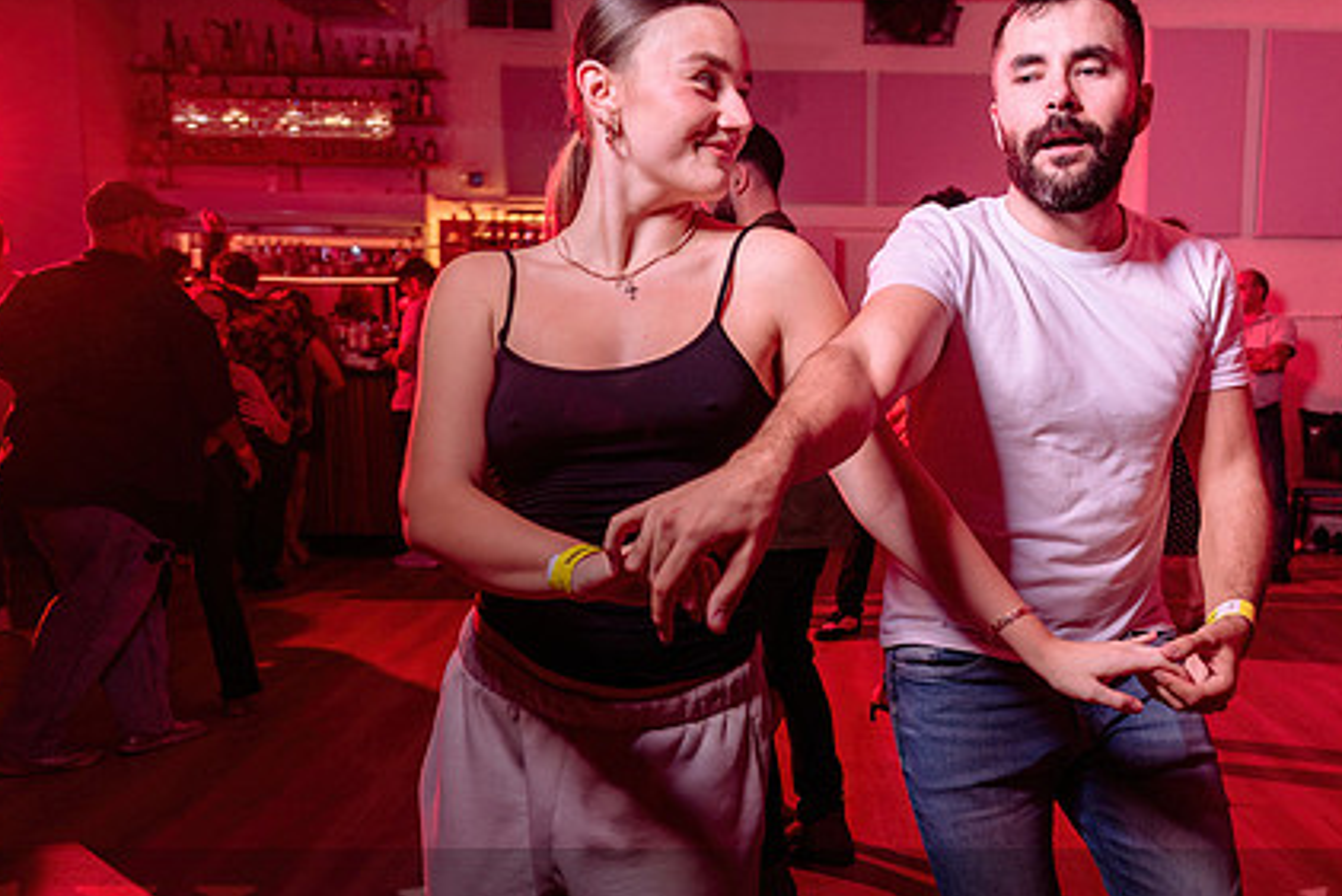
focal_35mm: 35
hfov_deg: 53.9
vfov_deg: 37.8
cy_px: 501
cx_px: 825
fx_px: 1305
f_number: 3.5
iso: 800
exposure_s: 1/50
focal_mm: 24
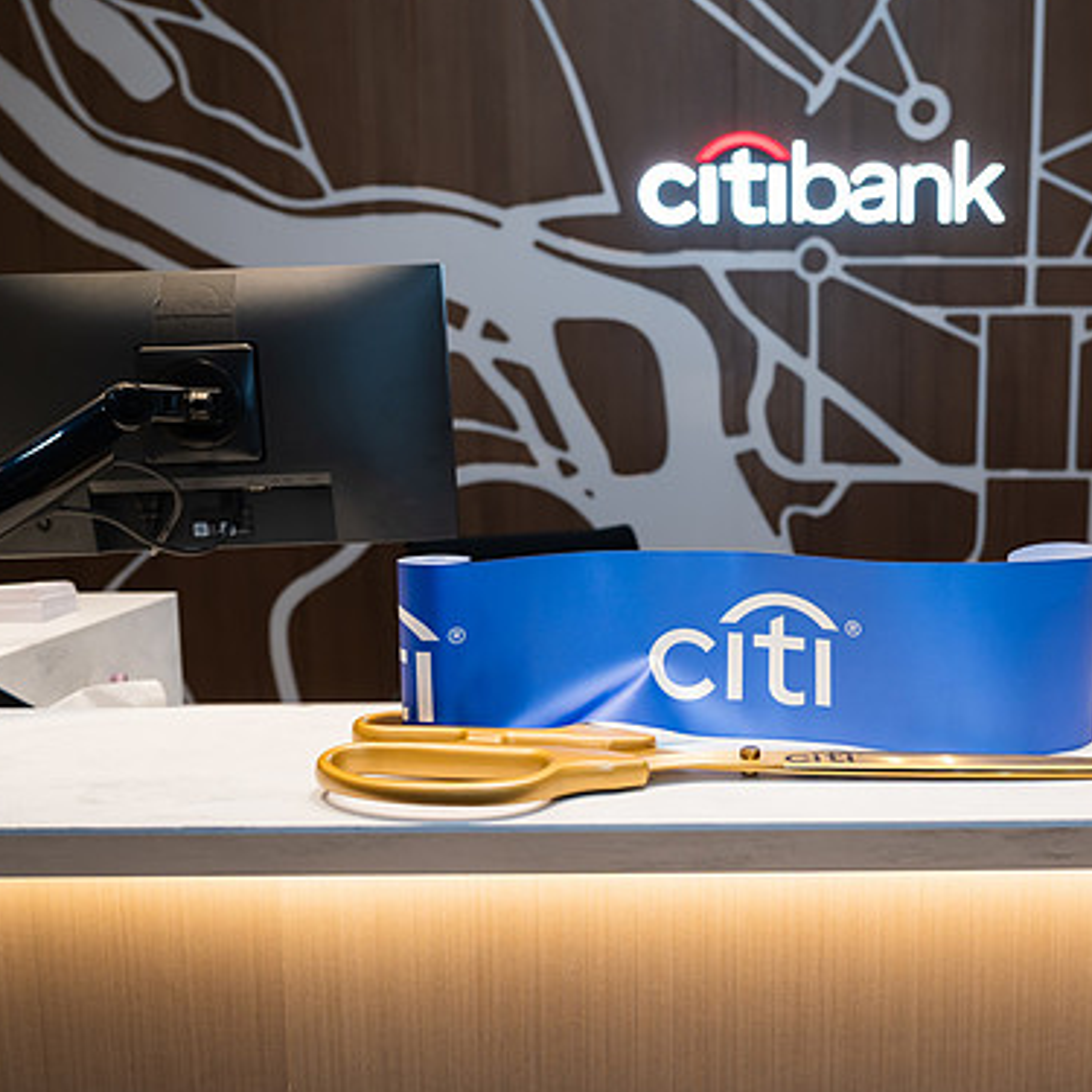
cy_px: 551
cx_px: 747
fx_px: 1249
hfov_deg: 46.3
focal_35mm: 35
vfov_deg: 47.2
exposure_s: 1/160
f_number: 3.2
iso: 400
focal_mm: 25
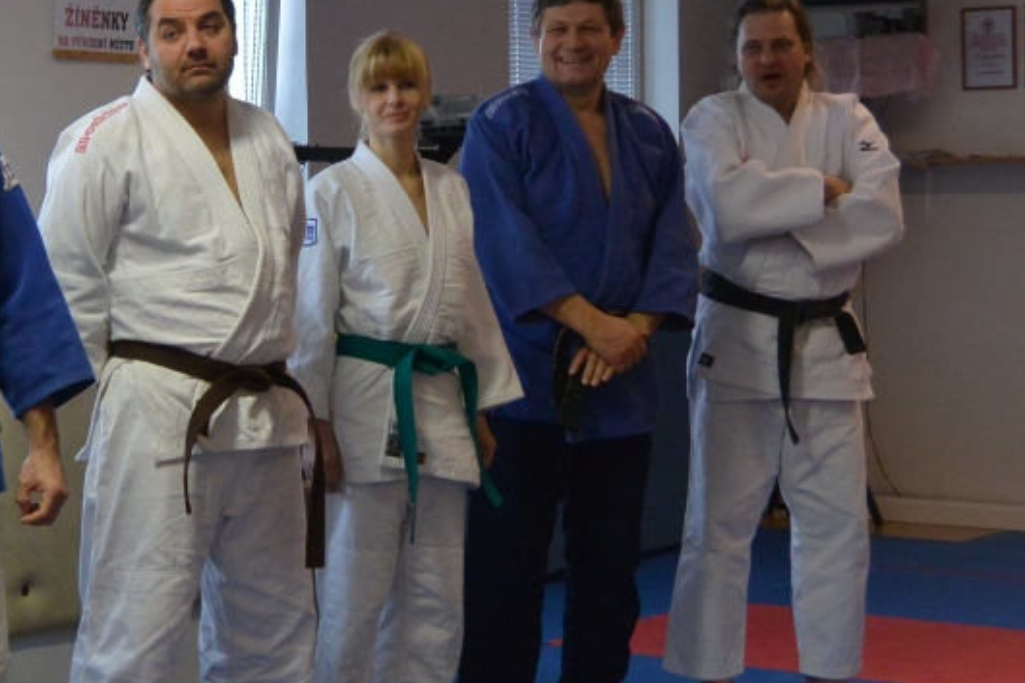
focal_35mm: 101
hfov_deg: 20.1
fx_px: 2875
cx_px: 278
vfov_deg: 13.5
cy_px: 236
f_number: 4.8
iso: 560
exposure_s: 1/60
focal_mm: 19.2
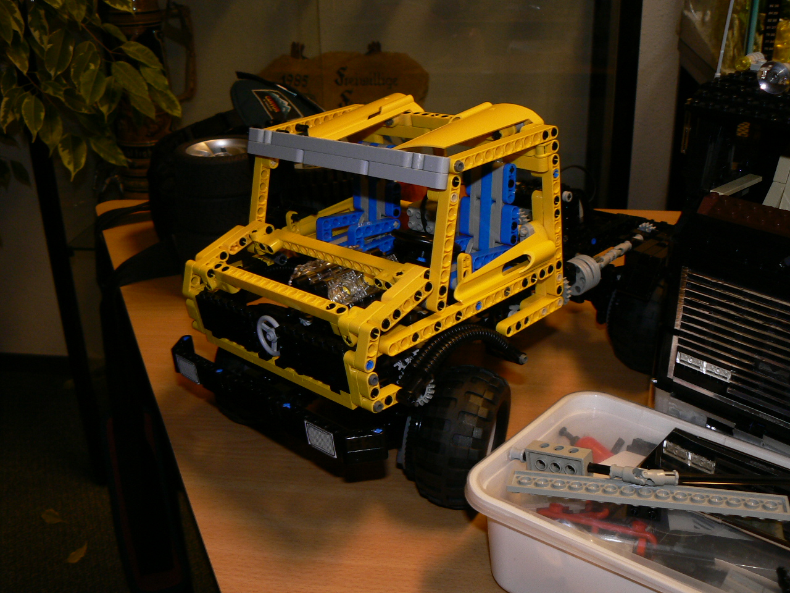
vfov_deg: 38.7
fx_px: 844
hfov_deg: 50.1
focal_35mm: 37
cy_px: 296
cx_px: 395
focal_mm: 6
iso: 100
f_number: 2.8
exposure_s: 1/30
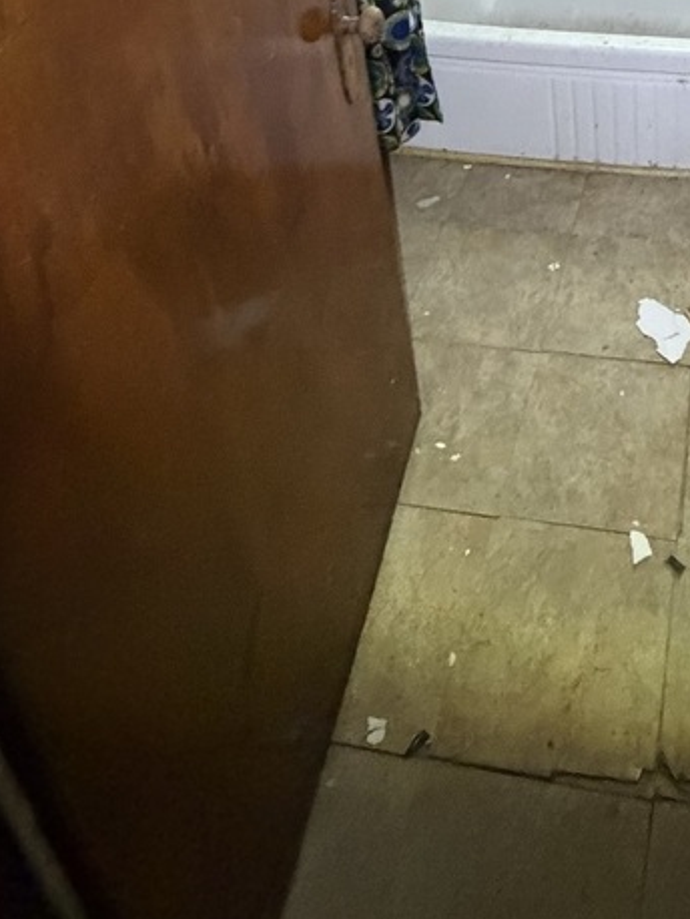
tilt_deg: -22.3
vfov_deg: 41.2
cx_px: 640
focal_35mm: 33
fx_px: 876
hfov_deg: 39.4
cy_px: -142
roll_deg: +0.5
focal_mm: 2.22
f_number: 2.2
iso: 1000
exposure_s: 1/50
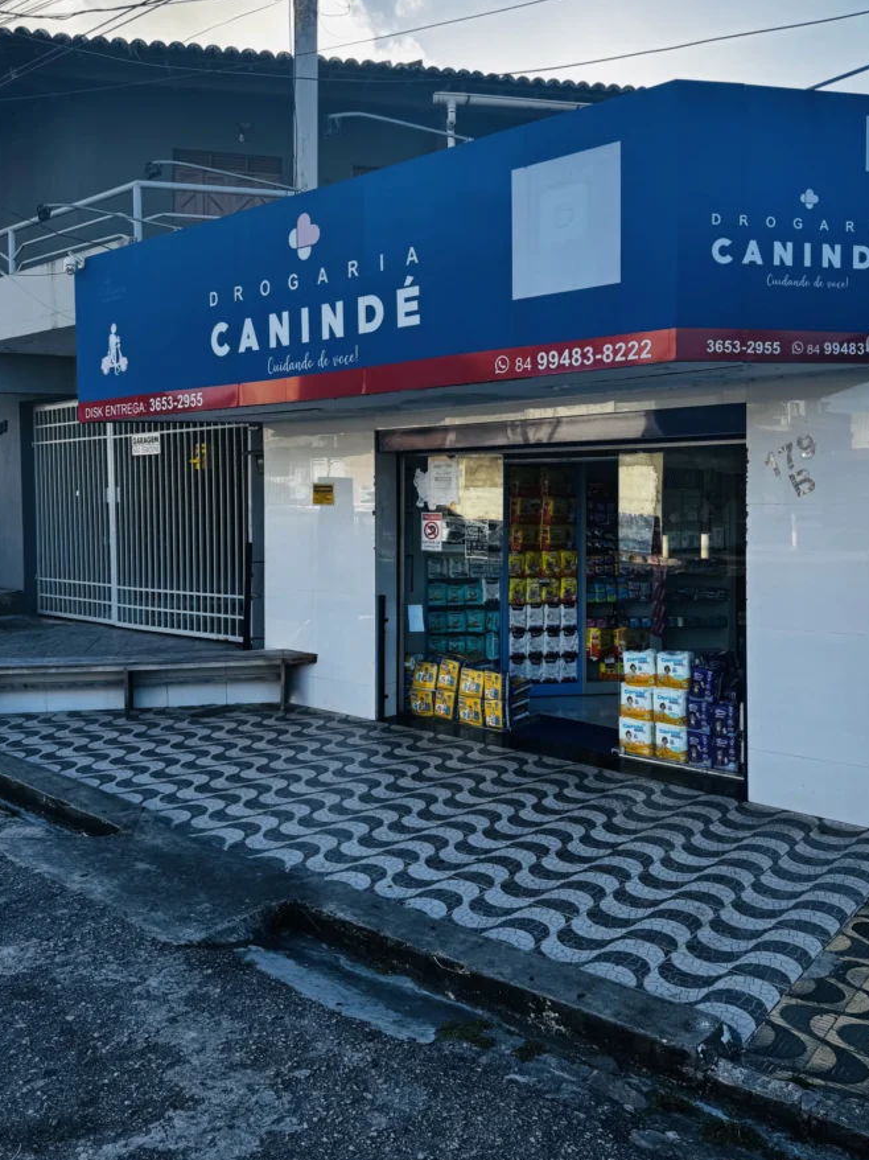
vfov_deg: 63.3
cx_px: 477
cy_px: 525
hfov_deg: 49.7
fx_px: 938
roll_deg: +0.4
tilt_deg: -0.6
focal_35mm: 28
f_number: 1.78
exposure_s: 1/693
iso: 80
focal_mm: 6.76
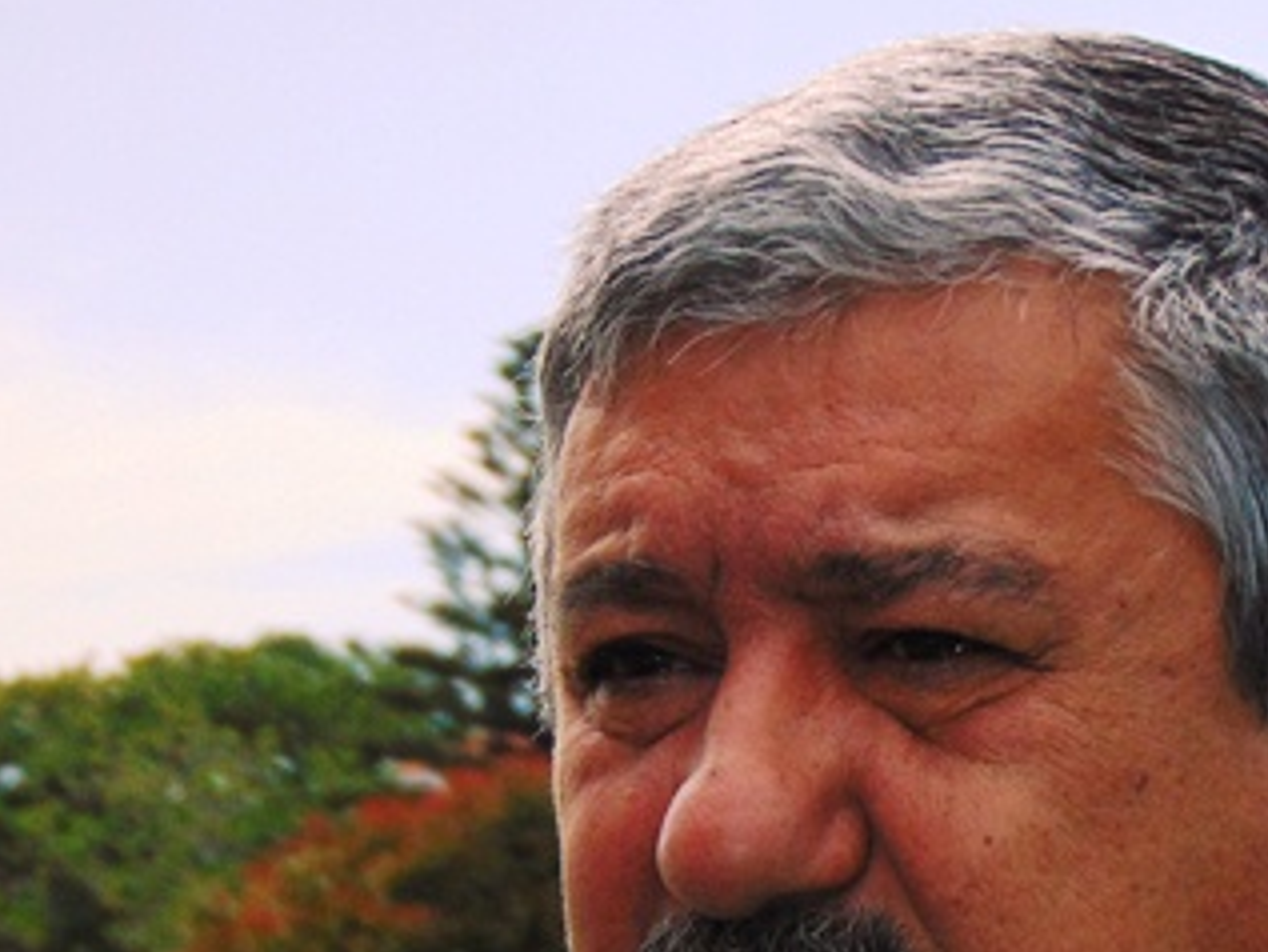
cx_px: 796
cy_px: 928
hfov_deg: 9.1
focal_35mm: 218
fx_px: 7988
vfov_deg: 6.8
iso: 100
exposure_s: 1/1500
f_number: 3.9
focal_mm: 19.4
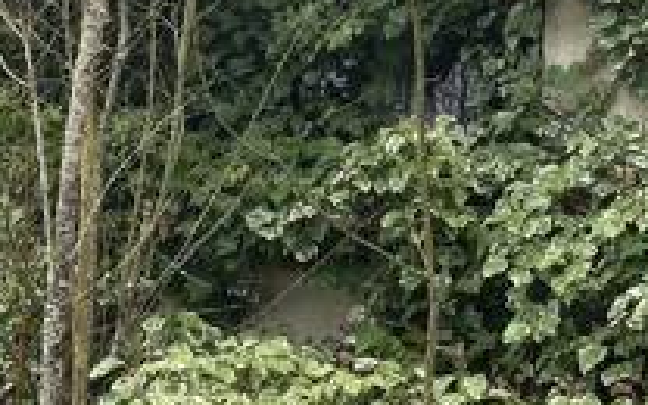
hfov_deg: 19.3
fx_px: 1872
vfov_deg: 12.0
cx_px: 87
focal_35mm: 106
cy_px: -97
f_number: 1.6
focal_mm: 5.1
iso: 50
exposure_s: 1/422
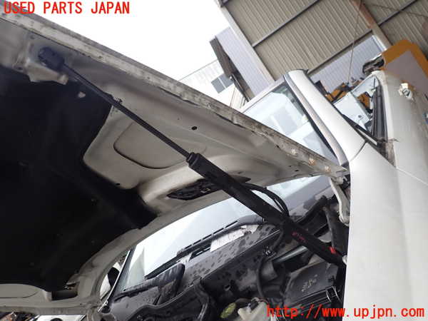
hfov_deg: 69.4
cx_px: 214
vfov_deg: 54.9
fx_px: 309
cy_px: 160
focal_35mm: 25
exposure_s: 1/100
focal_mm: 4.5
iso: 100
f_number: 2.8
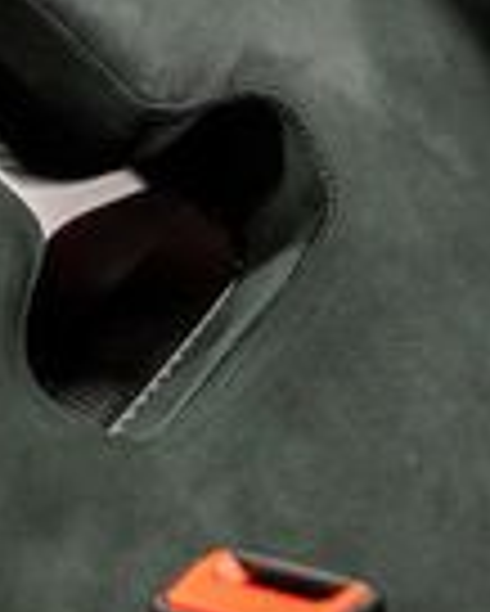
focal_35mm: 106
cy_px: 196
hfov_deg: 14.5
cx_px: 315
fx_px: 1919
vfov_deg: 18.0
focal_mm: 24
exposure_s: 1/60
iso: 4000
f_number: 4
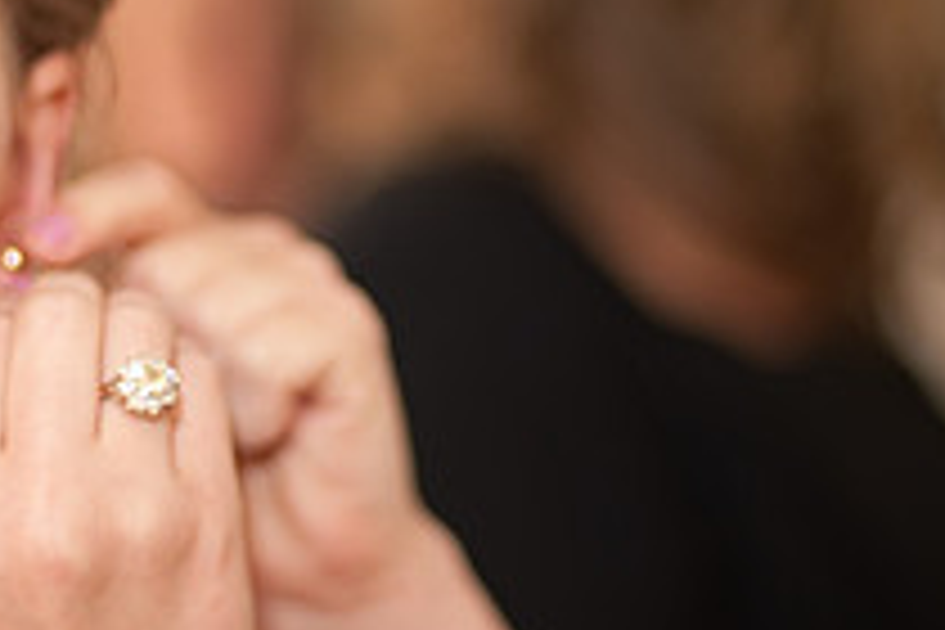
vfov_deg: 9.9
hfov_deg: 14.8
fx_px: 3622
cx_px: 279
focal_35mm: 138
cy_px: 220
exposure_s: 1/100
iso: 200
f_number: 1.4
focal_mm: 50
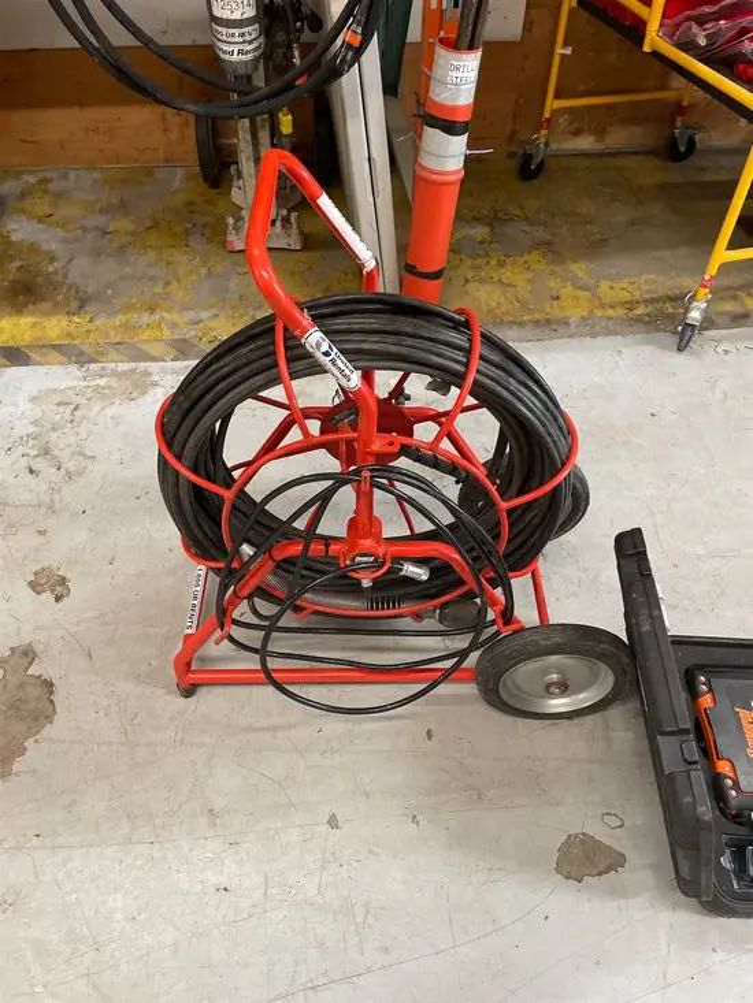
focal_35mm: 26
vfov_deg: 67.3
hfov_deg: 53.1
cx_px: 376
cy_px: 502
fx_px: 754
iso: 400
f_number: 1.6
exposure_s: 1/60
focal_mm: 4.2
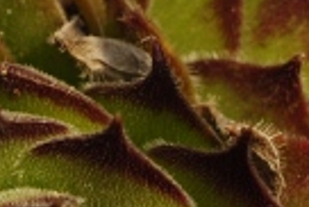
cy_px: 162
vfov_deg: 1.8
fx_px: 6461
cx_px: 457
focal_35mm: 752
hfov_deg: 2.7
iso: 100
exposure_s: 1/250
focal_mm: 85
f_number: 8
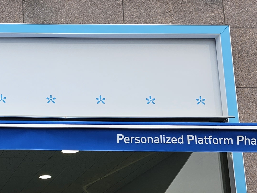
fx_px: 638
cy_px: 191
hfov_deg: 20.4
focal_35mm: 86
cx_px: -97
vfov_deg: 16.8
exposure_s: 1/273
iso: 25
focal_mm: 5.4
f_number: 1.8
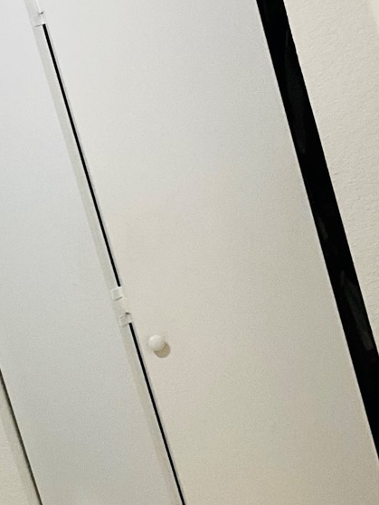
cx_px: -62
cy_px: 313
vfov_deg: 23.5
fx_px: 1212
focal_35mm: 83
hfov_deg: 17.1
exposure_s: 1/60
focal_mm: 3
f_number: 1.8
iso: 250
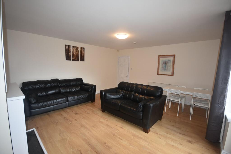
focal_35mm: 15
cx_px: 116
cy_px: 77
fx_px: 96
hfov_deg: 100.4
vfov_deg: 77.4
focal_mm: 10
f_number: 4
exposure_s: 1/60
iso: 400
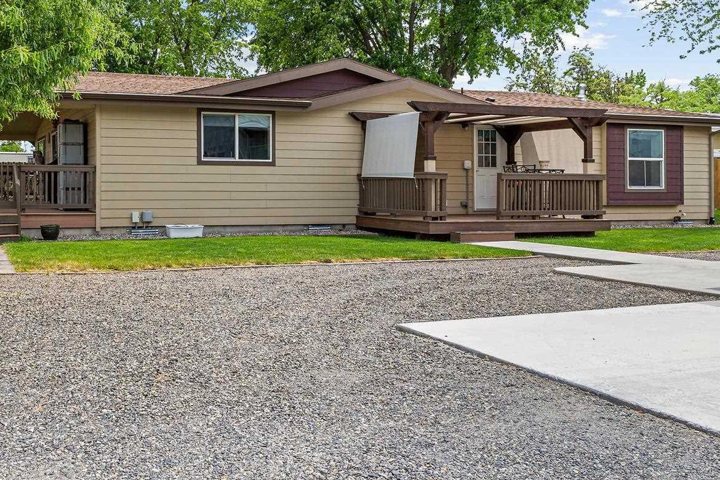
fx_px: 700
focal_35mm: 35
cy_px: 205
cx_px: 153
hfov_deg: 51.3
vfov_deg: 37.8
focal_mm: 20
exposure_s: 1/160
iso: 100
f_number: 8
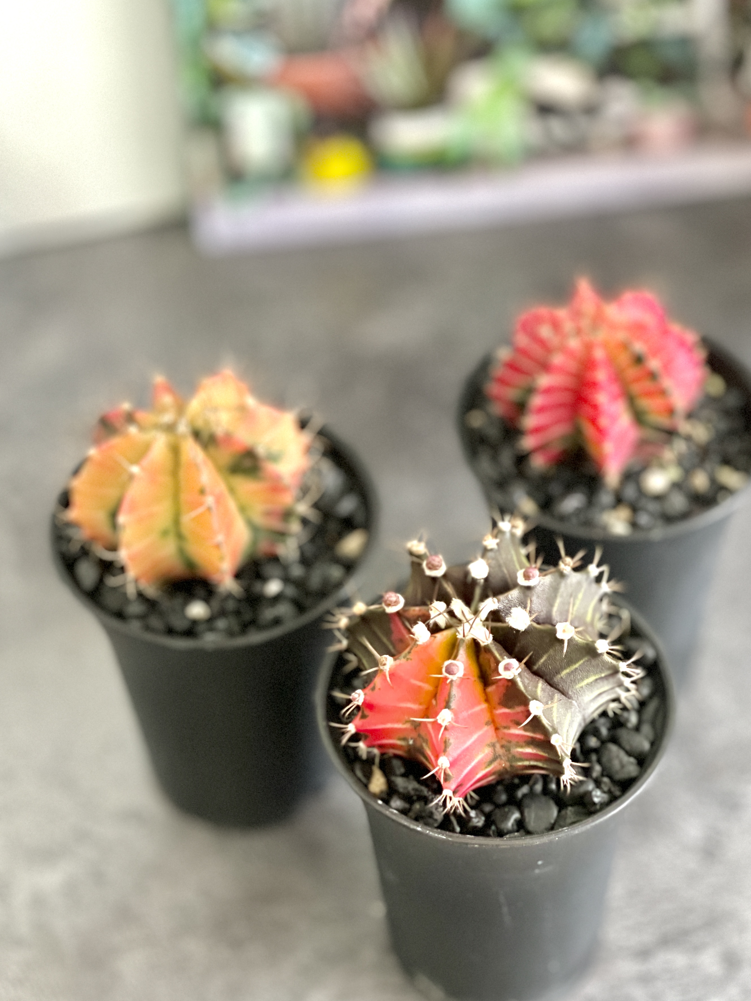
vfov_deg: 26.7
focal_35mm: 73
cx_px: 410
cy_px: 518
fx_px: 2112
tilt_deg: -46.6
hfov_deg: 20.2
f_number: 2.2
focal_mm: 7.5
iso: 320
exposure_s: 1/40
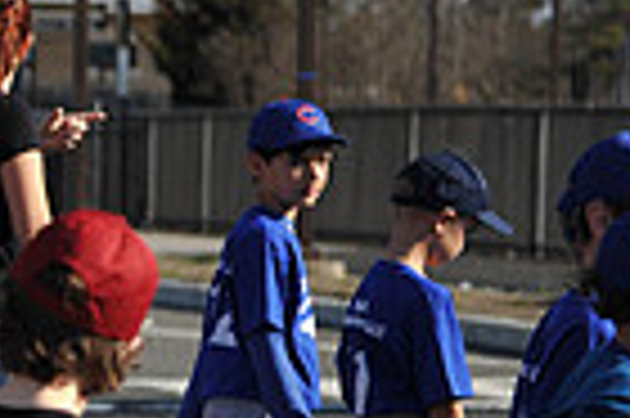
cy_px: 360
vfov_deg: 4.7
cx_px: -657
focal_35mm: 291
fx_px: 5087
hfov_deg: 6.8
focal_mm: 70
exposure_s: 1/5000
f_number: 2.8
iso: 400
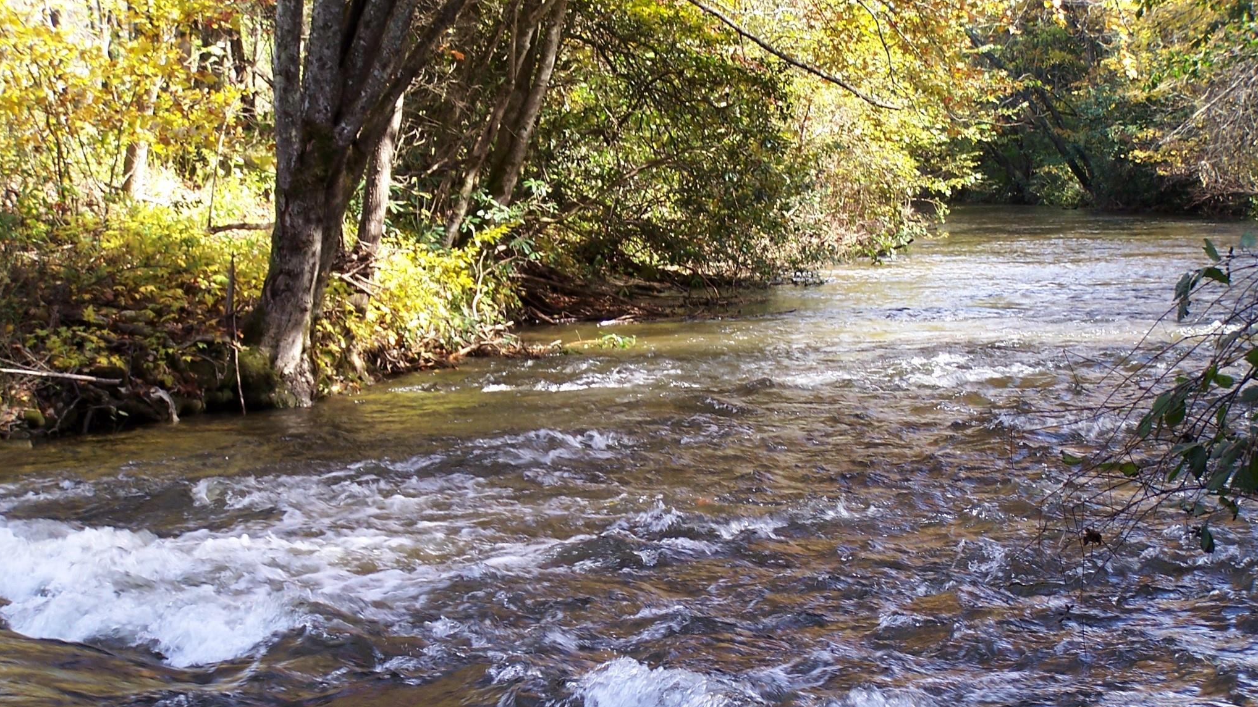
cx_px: 630
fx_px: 3436
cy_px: 463
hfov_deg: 20.7
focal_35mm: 103
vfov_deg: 11.7
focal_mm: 15.6
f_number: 3.2
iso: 80
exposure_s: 1/90
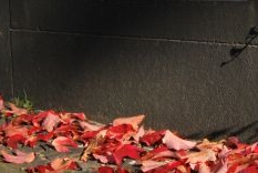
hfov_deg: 20.3
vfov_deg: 13.8
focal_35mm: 99
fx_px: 714
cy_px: 71
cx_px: 208
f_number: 16
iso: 200
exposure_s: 1/100
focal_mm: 23
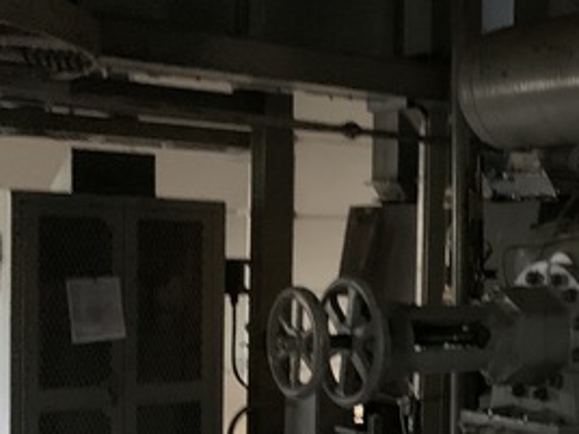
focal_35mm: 69
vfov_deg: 21.1
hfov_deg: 24.4
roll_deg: -1.7
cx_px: 762
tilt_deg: -1.5
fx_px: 1154
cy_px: 327
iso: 1250
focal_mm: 4.25
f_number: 1.8
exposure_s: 1/15
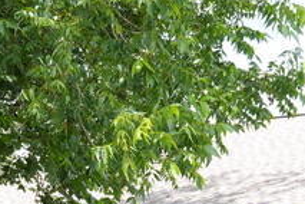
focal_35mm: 168
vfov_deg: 8.0
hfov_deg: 12.2
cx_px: 107
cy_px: 309
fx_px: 1423
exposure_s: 1/80
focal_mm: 33
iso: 250
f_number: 10
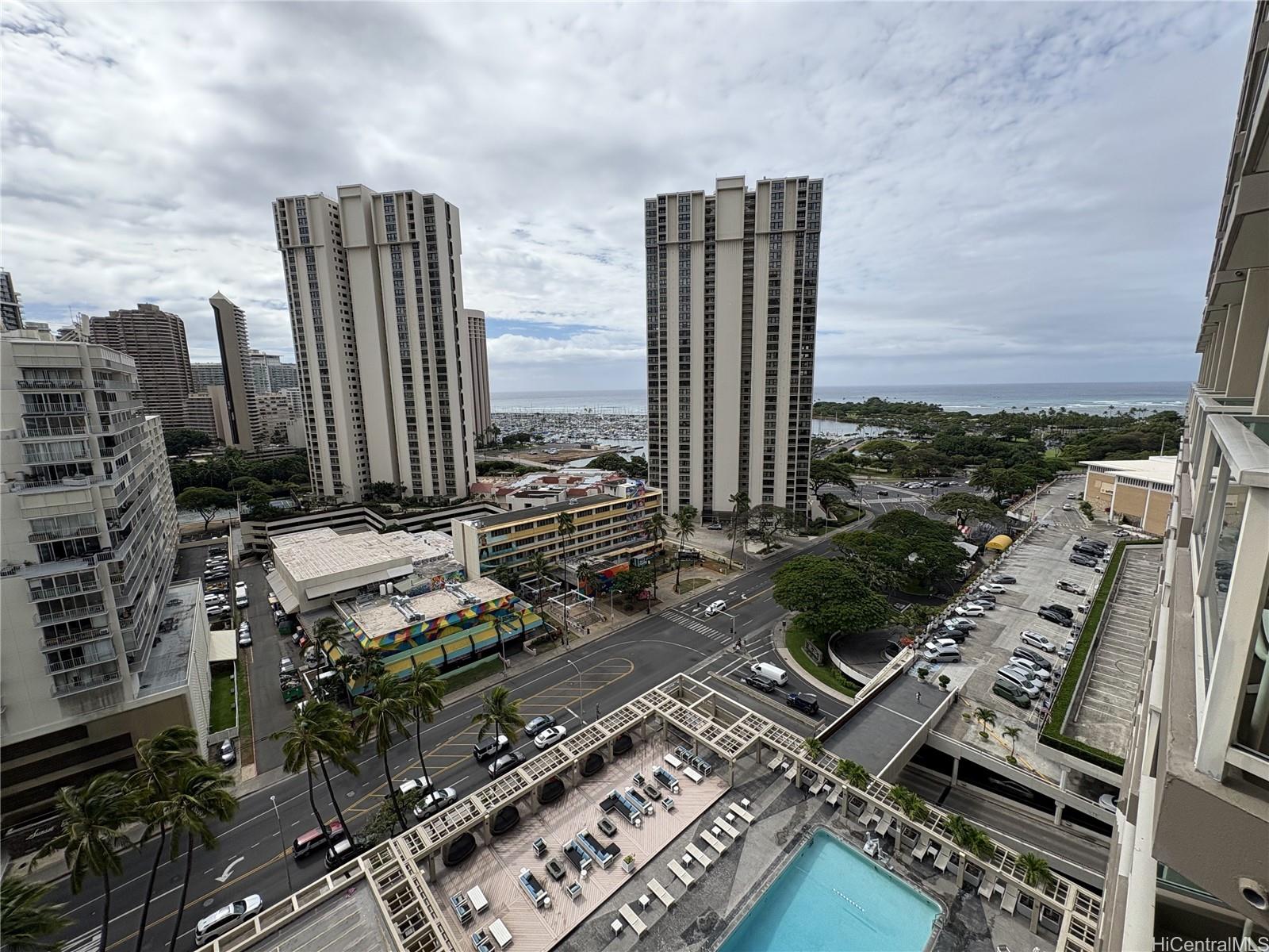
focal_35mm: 14
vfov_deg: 85.7
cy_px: 476
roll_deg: +1.1
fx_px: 513
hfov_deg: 102.1
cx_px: 634
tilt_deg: -10.1
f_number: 2.2
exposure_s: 1/2494
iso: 50
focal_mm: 2.22
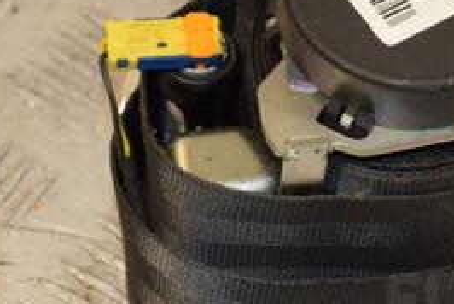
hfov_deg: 9.2
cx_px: 355
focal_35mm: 223
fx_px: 2815
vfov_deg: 6.2
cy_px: 72
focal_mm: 66
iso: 800
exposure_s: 1/160
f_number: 5.3
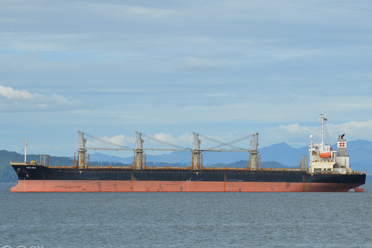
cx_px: 201
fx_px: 1901
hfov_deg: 11.2
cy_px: 138
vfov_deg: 7.5
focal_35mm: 184
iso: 100
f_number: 8
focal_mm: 100
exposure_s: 1/250
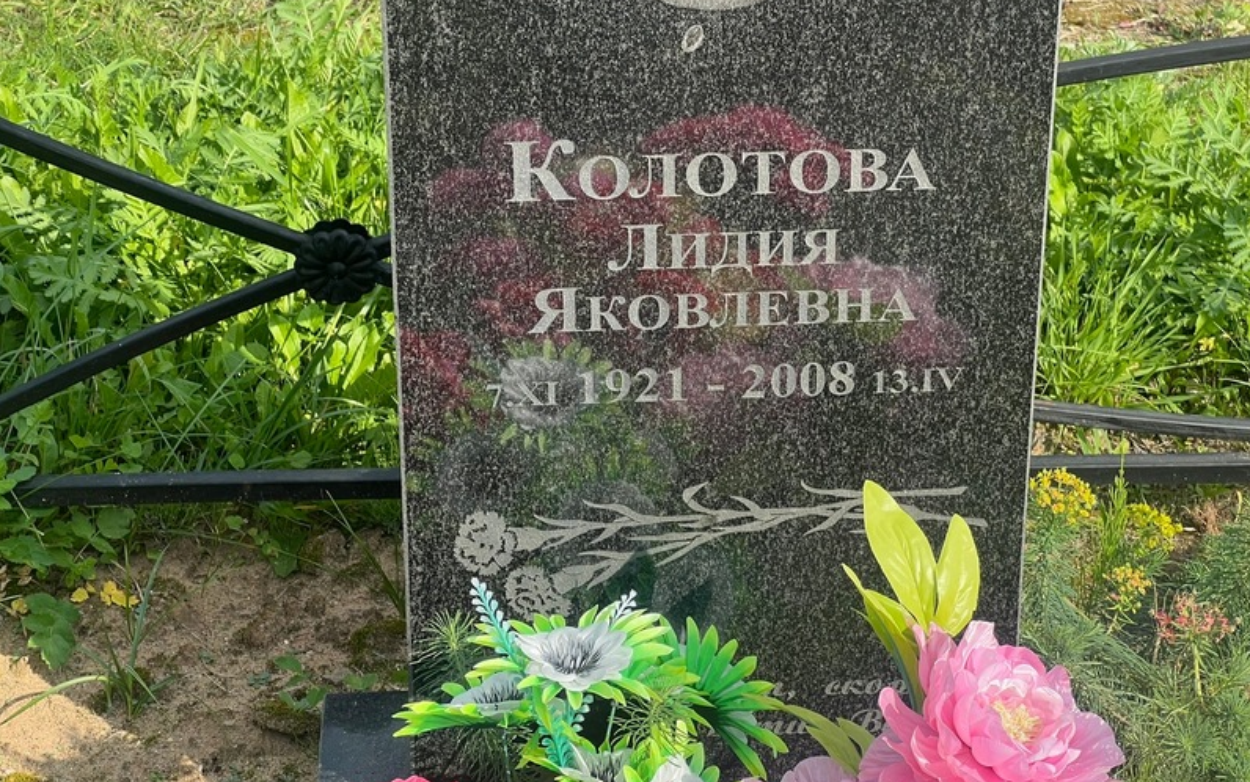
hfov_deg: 25.2
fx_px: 2794
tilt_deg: -26.6
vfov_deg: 15.9
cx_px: 627
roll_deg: +1.5
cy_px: 331
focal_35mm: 82
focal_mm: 9
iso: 20
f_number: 2.8
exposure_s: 1/208
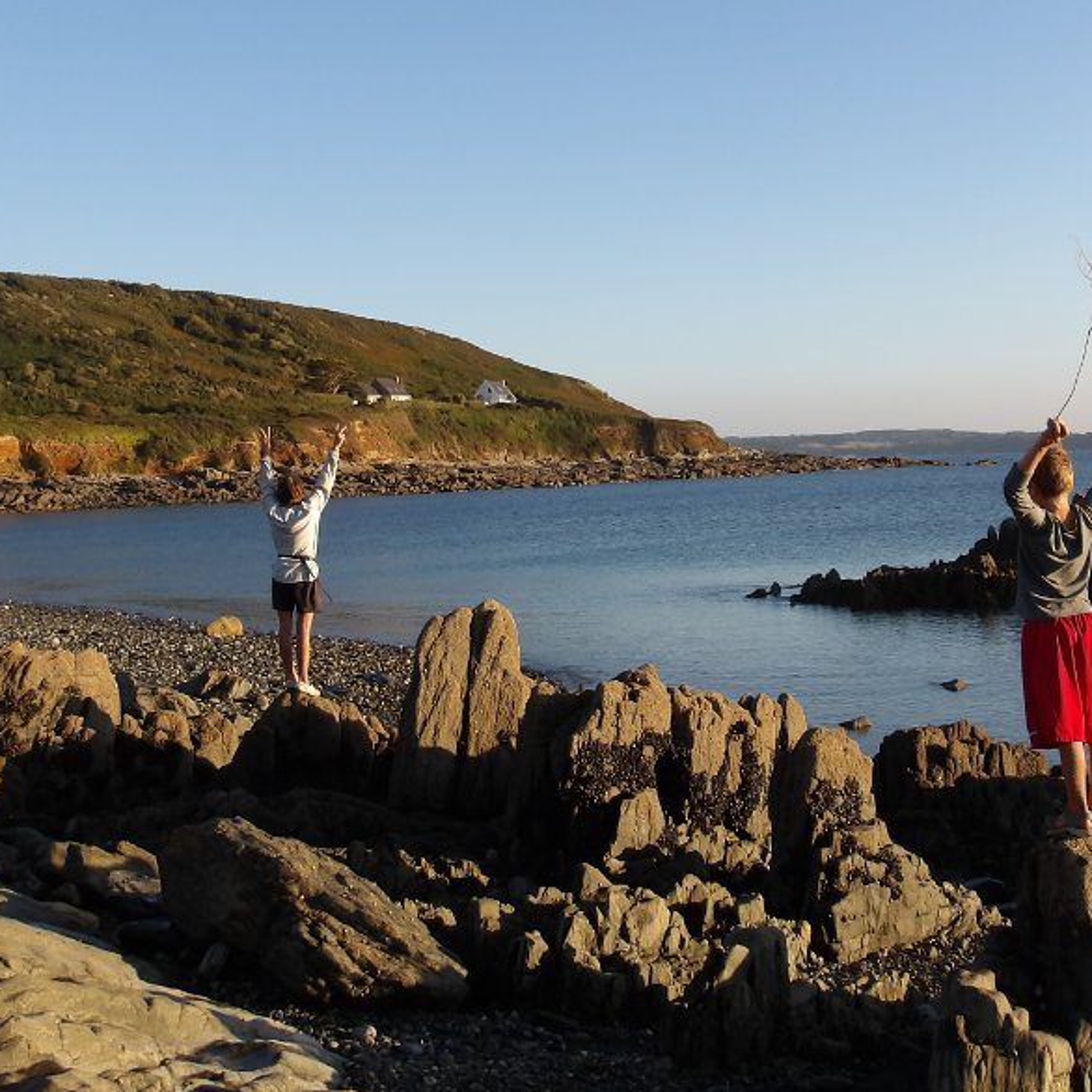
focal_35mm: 46
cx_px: 535
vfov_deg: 36.3
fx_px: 1642
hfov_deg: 36.8
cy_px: 334
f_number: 3
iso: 100
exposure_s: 1/685
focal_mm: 4.9
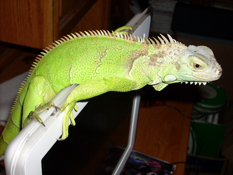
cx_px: 116
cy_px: 88
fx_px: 363
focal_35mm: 54
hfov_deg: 35.5
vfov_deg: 27.0
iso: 64
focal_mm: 9
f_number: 3.4
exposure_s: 1/60
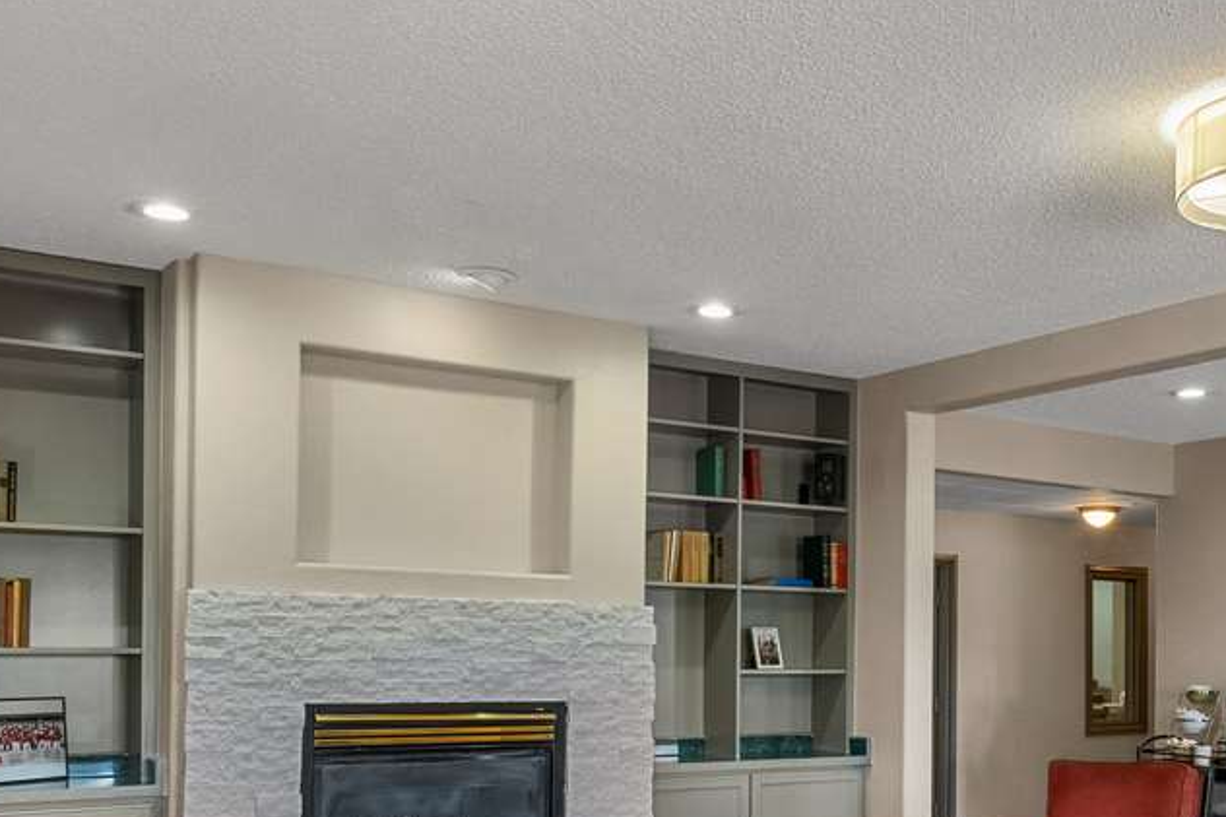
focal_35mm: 39
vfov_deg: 33.4
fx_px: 1334
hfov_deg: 48.6
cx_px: 807
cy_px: 605
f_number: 8
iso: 500
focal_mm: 11
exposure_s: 1/6
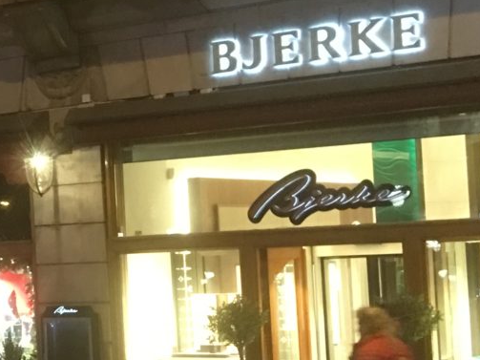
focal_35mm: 118
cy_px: 208
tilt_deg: +3.8
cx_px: -478
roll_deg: +1.7
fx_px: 1636
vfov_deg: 12.5
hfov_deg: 14.1
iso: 100
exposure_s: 1/8
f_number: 2.2
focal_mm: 4.15
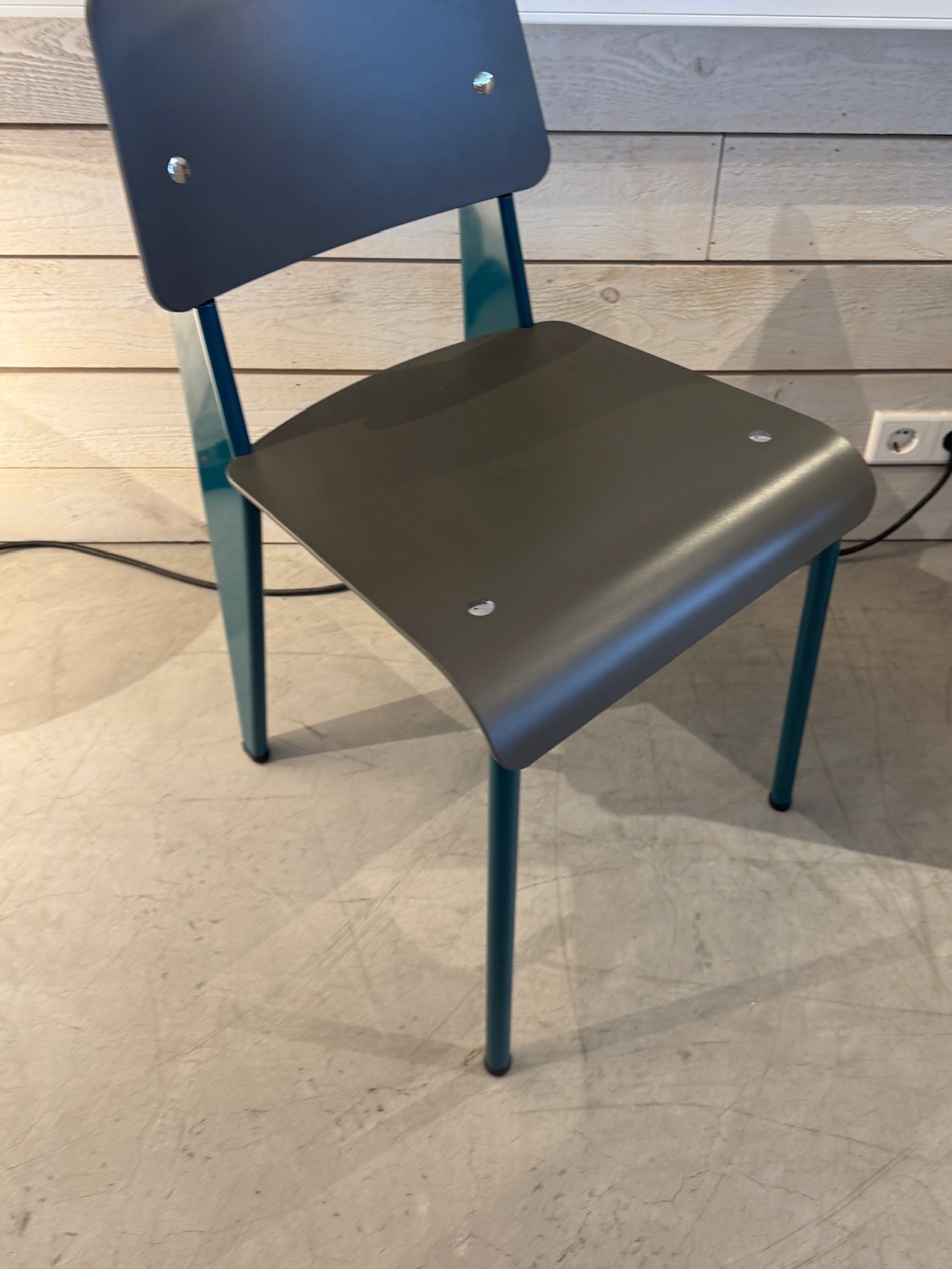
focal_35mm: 30
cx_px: 571
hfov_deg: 46.5
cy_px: 530
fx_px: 1100
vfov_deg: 59.6
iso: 125
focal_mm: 6.76
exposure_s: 1/50
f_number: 1.78
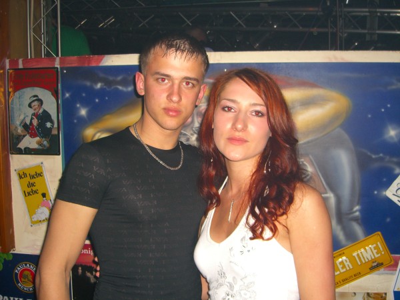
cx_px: 200
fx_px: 439
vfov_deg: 37.7
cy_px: 150
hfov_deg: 49.0
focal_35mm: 38
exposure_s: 1/60
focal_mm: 7.9
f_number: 2.8
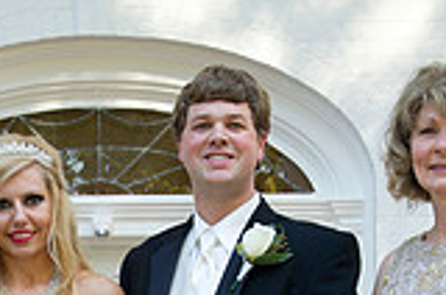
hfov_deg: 14.8
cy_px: 534
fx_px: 1706
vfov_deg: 9.4
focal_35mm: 138
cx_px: 100
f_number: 5.6
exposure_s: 1/200
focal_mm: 38
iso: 500
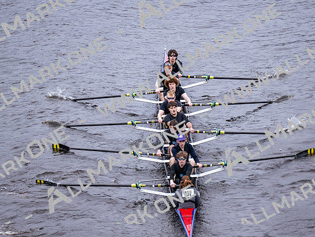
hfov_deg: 6.1
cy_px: 118
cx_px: 172
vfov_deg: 4.6
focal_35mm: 327
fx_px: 2978
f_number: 2.8
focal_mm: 200
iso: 2000
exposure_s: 1/2000
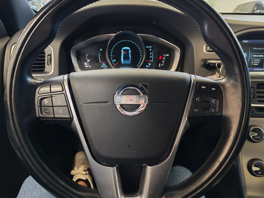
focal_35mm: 27
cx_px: 132
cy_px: 99
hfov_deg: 65.3
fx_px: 206
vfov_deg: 51.4
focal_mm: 6.12
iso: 800
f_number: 1.9
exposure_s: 1/50
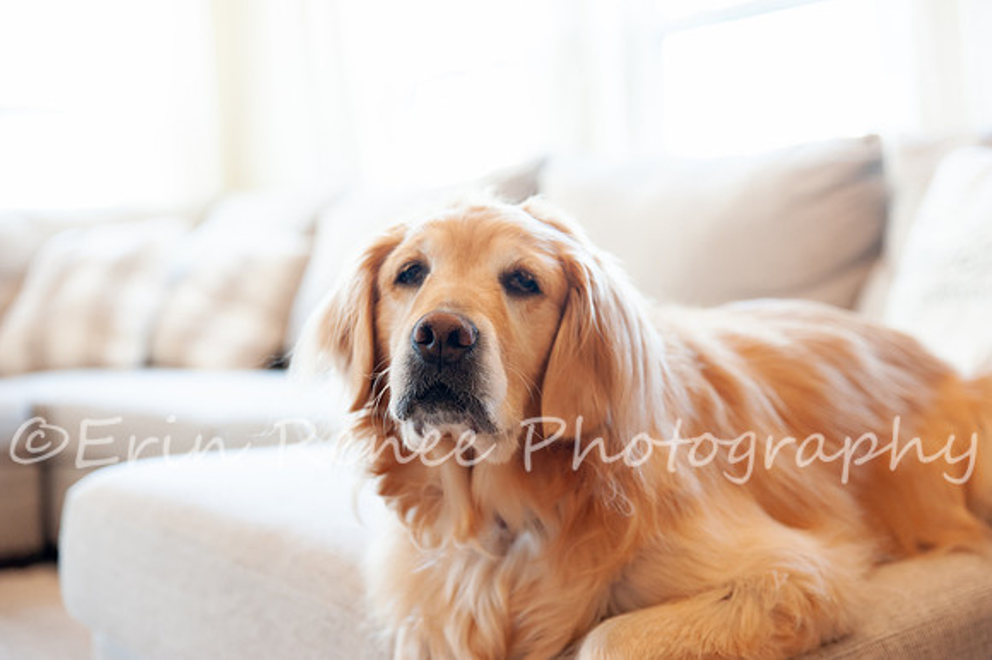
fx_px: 1597
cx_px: 496
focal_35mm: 58
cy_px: 330
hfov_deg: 34.5
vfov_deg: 23.4
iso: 1000
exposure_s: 1/125
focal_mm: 58
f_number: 2.8
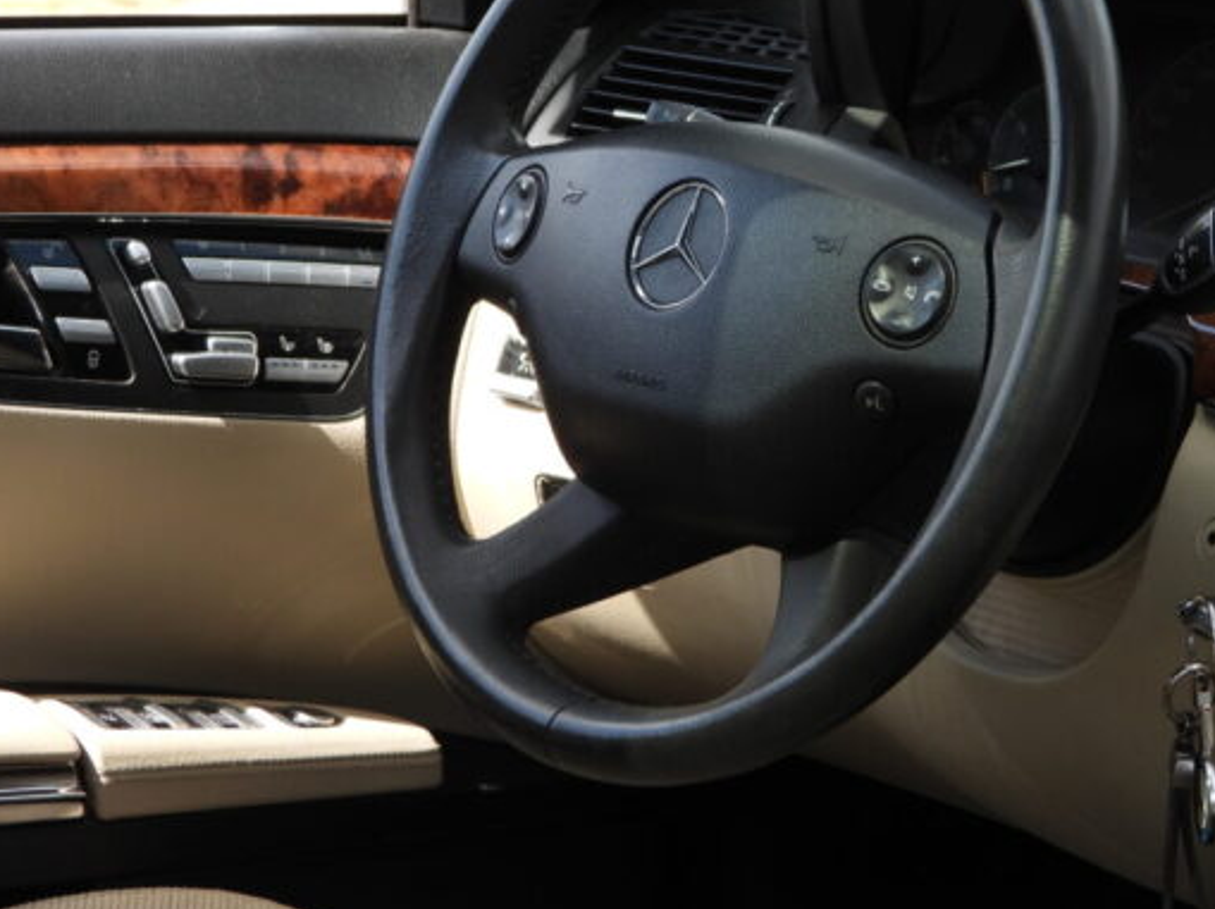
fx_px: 4174
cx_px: 745
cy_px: 301
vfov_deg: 12.4
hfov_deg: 16.5
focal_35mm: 119
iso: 100
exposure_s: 1/250
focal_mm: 15.3
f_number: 3.5
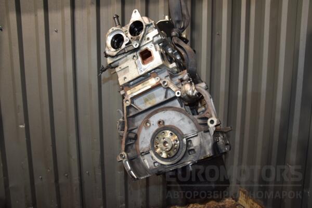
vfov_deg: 47.9
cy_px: 104
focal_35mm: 27
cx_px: 156
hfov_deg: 67.4
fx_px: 234
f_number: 5
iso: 800
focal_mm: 18
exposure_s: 1/60
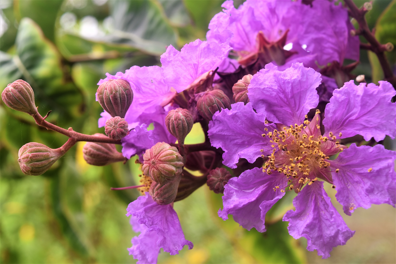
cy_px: 132
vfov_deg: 22.6
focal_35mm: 60
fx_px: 660
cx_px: 198
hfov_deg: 33.4
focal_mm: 40
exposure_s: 1/200
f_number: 7.1
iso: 400
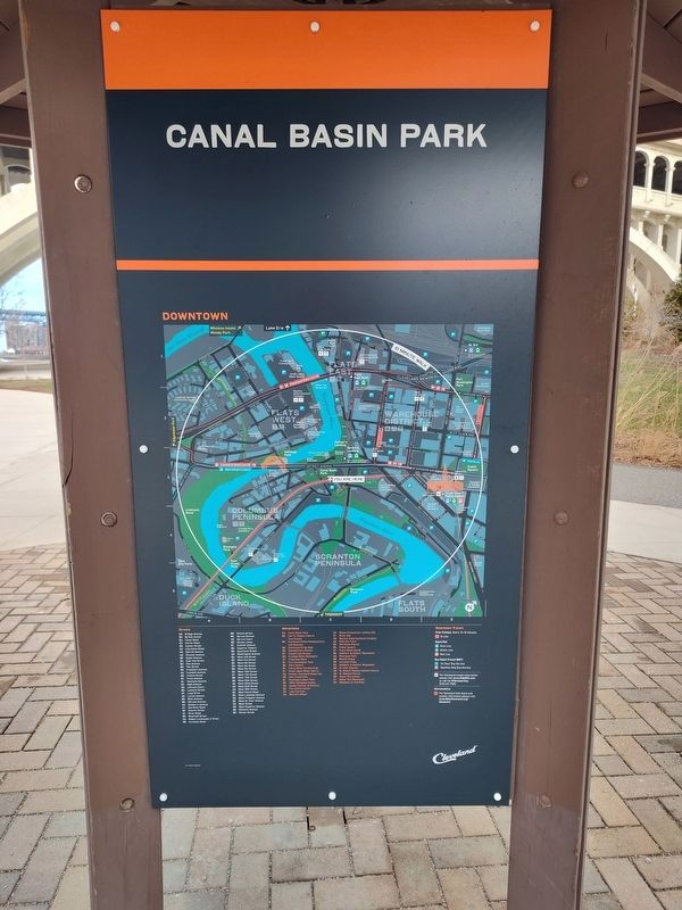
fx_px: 604
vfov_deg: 73.9
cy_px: 455
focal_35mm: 23
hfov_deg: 58.9
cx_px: 341
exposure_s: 1/120
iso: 102
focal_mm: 5.56
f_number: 1.8
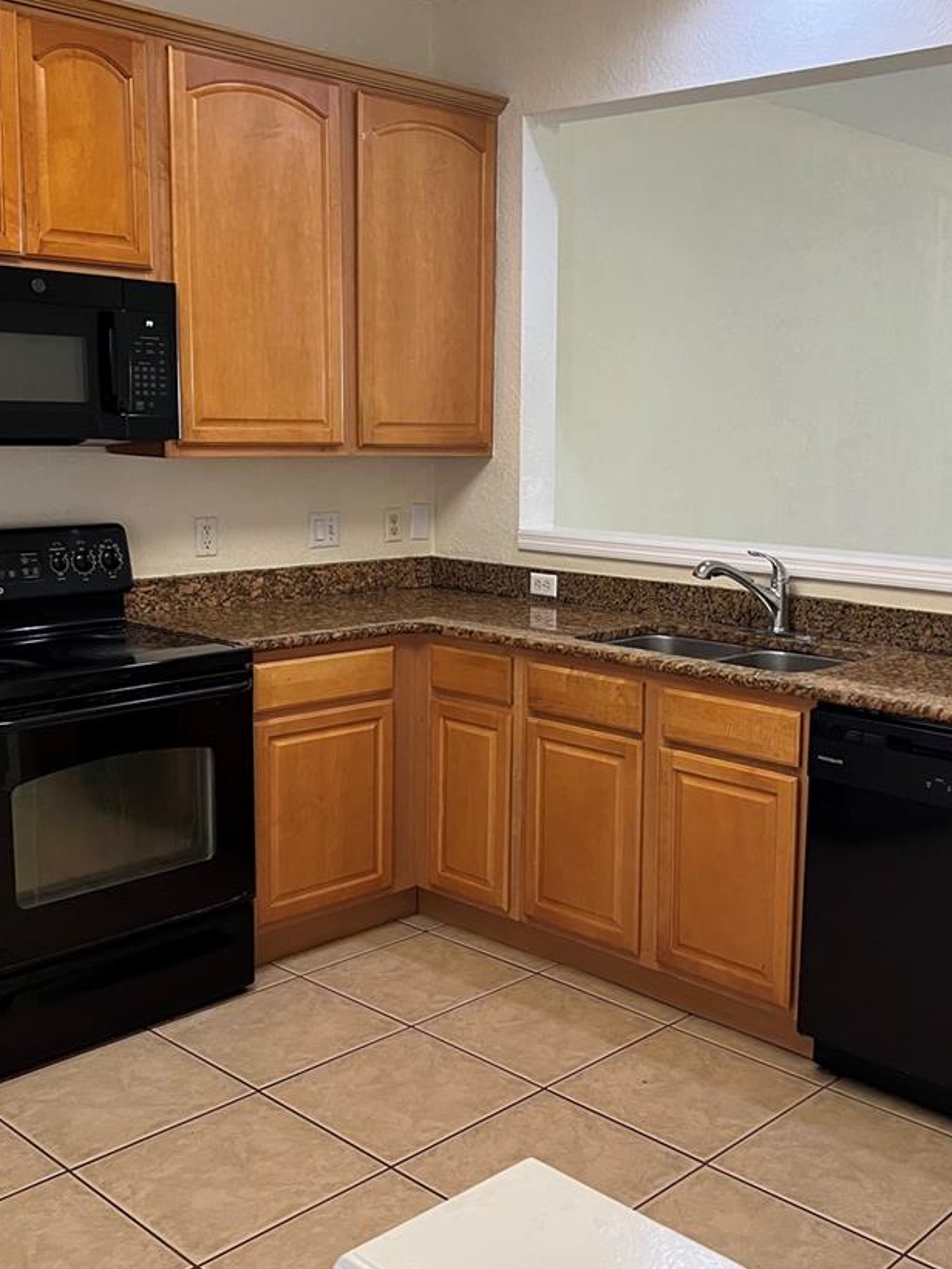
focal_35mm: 38
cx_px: 553
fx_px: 1393
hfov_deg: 37.6
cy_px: 612
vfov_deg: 49.0
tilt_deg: -7.0
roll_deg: -1.5
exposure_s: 1/60
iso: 160
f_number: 1.5
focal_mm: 5.7
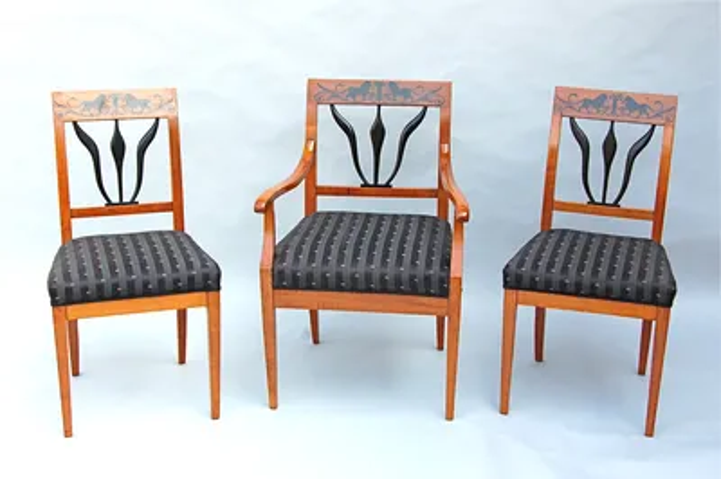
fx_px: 961
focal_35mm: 48
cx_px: 360
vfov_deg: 28.0
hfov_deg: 41.1
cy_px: 240
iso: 280
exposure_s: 1/125
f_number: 5.6
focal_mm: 32
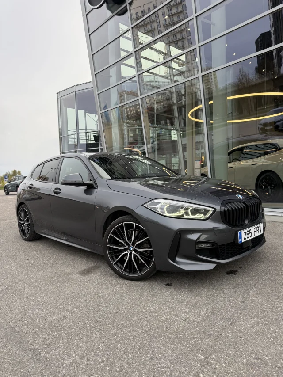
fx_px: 262
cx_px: 142
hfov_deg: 56.8
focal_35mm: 24
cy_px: 188
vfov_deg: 71.6
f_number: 1.78
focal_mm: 6.76
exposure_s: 1/421
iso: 100
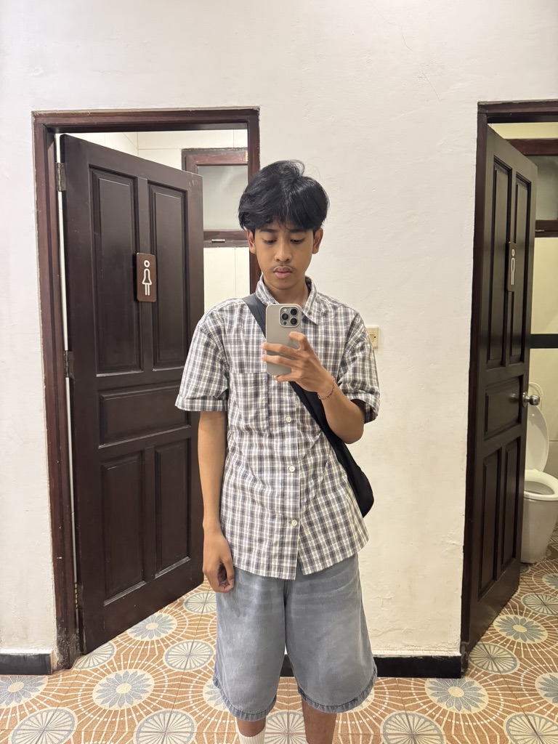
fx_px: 516
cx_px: 279
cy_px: 372
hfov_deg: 56.8
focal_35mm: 24
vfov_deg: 71.6
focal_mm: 6.76
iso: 640
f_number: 1.78
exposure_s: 1/33
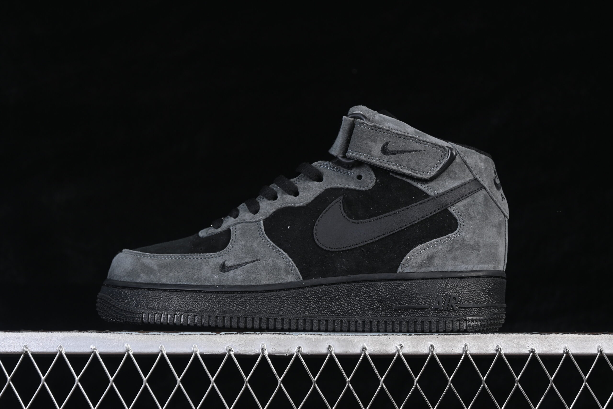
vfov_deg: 18.2
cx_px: 306
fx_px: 1277
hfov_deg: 27.0
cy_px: 204
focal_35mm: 75
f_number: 6.3
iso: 160
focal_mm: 50
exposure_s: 1/60
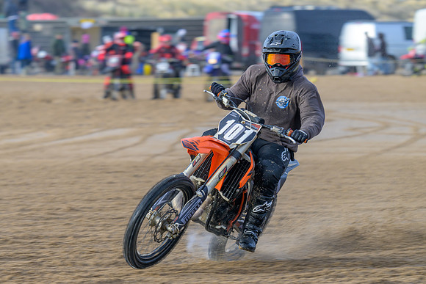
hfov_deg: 5.8
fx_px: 4190
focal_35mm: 354
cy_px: 158
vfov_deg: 3.9
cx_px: 170
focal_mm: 290
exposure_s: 1/320
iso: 360
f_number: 8
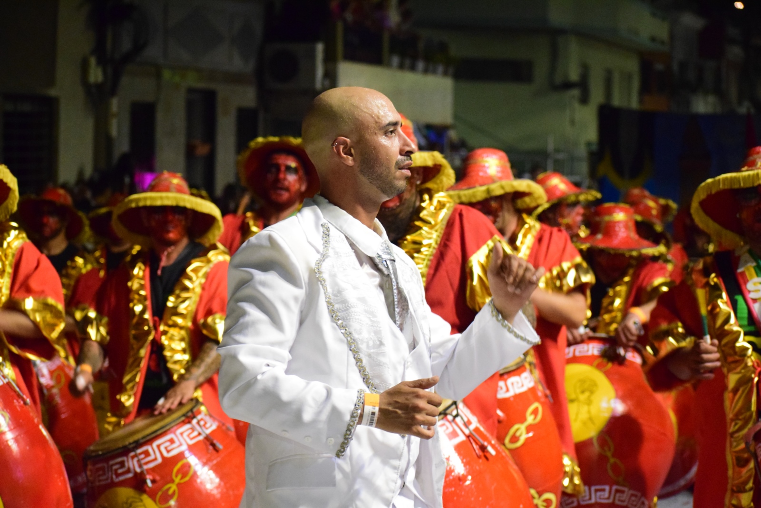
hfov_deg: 19.5
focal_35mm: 105
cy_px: 254
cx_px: 380
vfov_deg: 13.0
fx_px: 2220
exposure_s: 1/80
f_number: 4.5
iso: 5000
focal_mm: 70
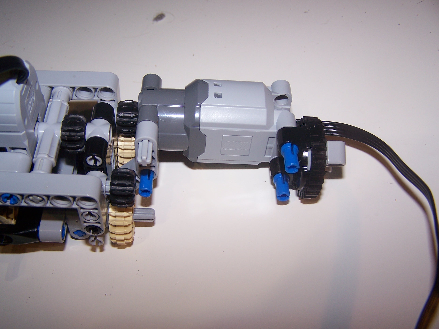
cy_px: 164
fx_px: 482
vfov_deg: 37.7
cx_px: 220
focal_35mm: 38
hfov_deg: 49.0
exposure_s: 1/60
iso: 80
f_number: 2.8
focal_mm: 6.3
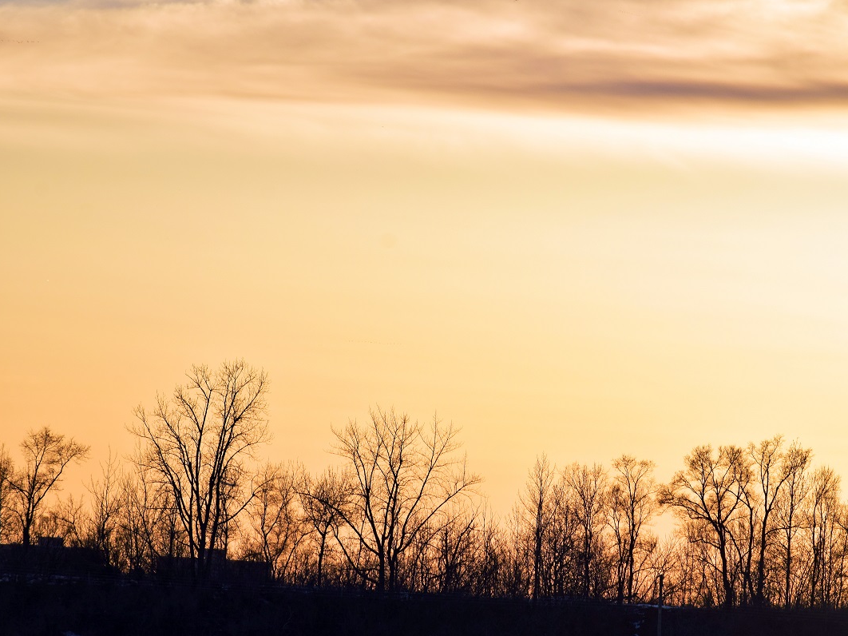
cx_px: 464
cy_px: 318
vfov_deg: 4.9
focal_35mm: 302
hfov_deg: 6.6
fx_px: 7385
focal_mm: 185
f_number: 11
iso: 200
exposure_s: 1/640
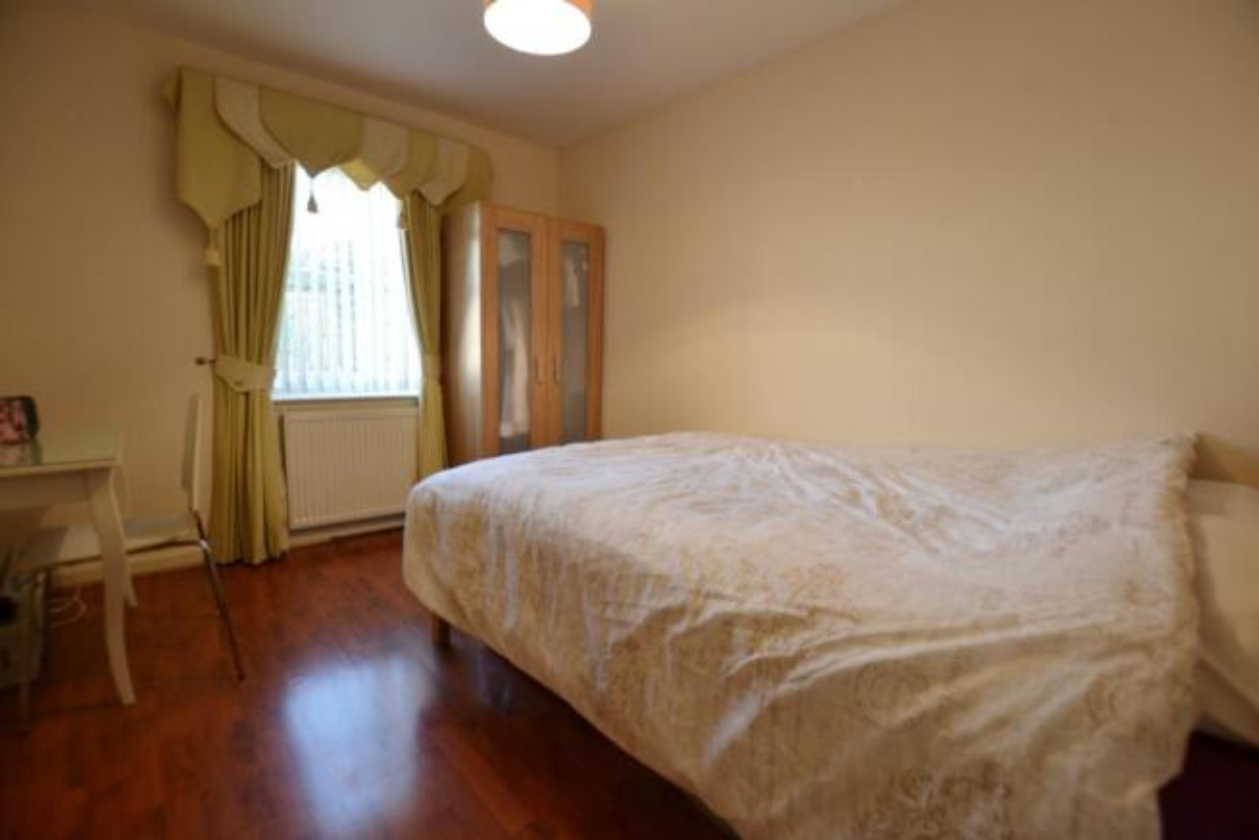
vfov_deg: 77.4
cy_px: 420
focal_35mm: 15
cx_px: 630
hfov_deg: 100.4
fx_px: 525
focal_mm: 10
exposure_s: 1/80
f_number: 3.5
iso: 400
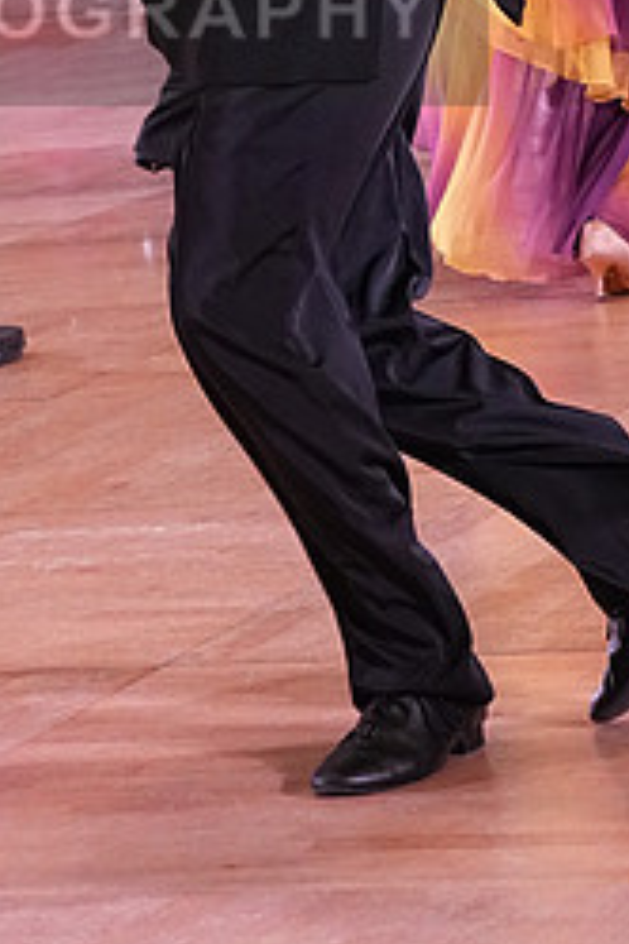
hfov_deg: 6.9
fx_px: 5189
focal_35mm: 198
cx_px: -32
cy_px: -19
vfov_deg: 10.3
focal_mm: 57
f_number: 5.6
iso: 3200
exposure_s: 1/320
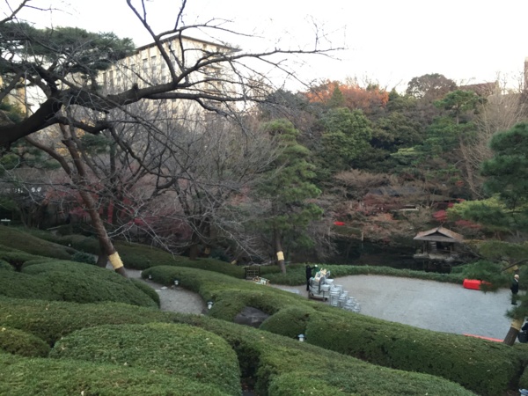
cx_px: 264
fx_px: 442
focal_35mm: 29
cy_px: 198
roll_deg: +1.0
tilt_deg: -5.9
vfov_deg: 48.2
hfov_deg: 61.7
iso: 64
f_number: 2.2
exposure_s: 1/30
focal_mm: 4.15
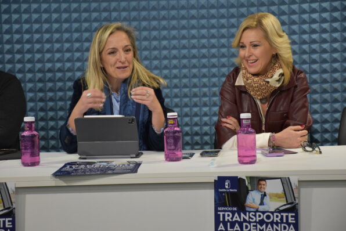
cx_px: 173
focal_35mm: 112
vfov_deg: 12.2
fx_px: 1082
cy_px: 116
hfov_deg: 18.2
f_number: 5
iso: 2000
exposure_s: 1/60
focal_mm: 75
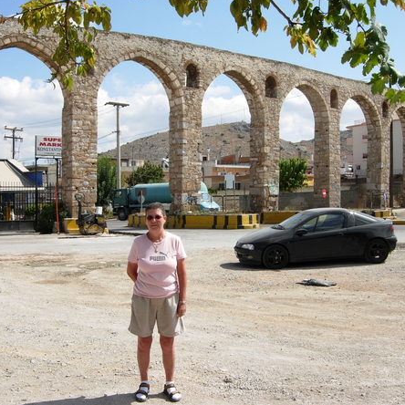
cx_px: 197
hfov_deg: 39.2
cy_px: 201
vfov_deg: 39.2
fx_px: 569
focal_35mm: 43
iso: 50
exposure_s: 1/342
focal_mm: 7.5
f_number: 6.1
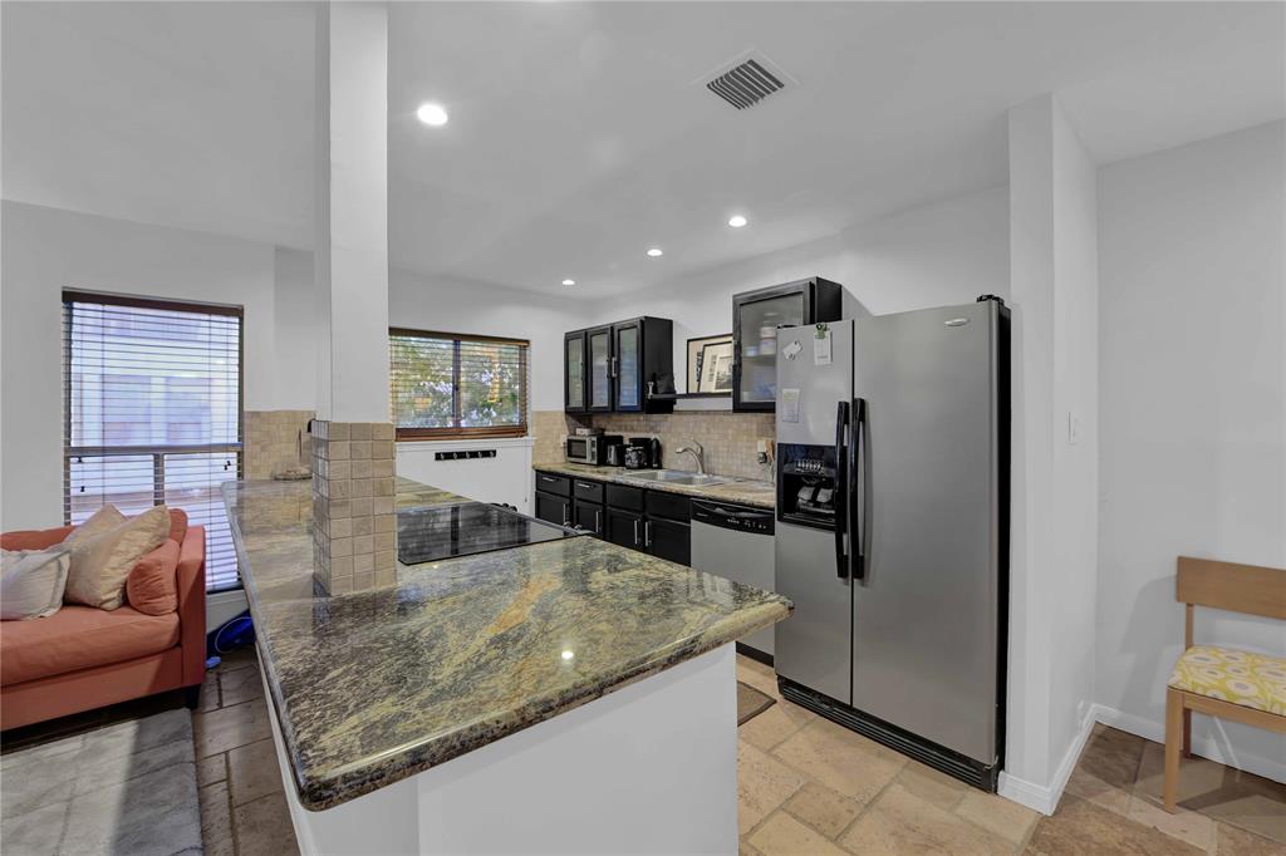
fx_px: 500
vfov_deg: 81.2
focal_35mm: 14
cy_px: 428
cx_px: 643
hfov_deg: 104.3
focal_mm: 14
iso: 100
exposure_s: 1/1.25
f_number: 8
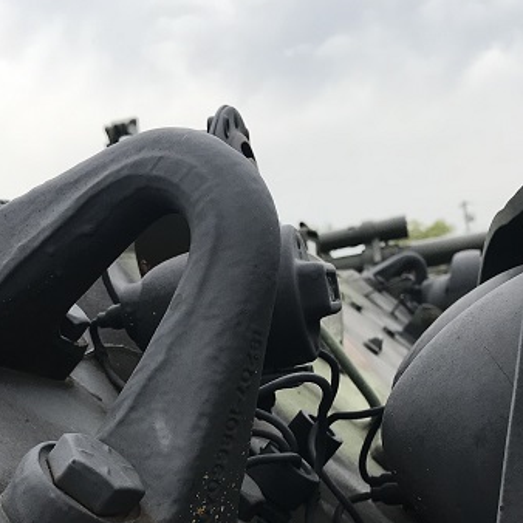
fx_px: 1009
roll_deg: +9.0
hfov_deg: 29.0
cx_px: 219
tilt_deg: -5.8
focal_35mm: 59
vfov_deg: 28.6
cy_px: 402
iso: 20
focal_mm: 3.99
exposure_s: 1/1076
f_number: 1.8
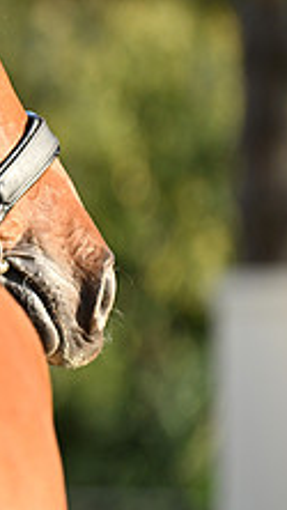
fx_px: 9233
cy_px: 111
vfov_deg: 3.2
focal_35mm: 683
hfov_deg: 1.8
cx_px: -292
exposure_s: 1/800
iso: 800
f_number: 4.5
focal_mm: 250
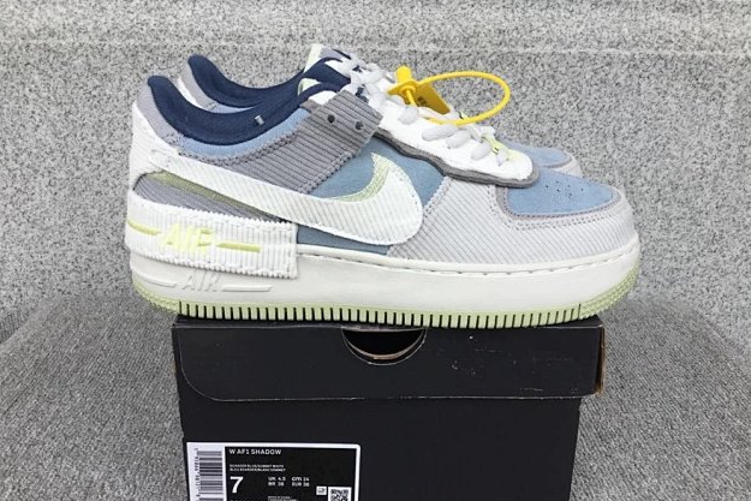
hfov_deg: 57.2
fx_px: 689
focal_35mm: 33
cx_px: 379
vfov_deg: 40.0
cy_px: 263
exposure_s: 1/310
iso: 25
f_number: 2.4
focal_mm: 3.3
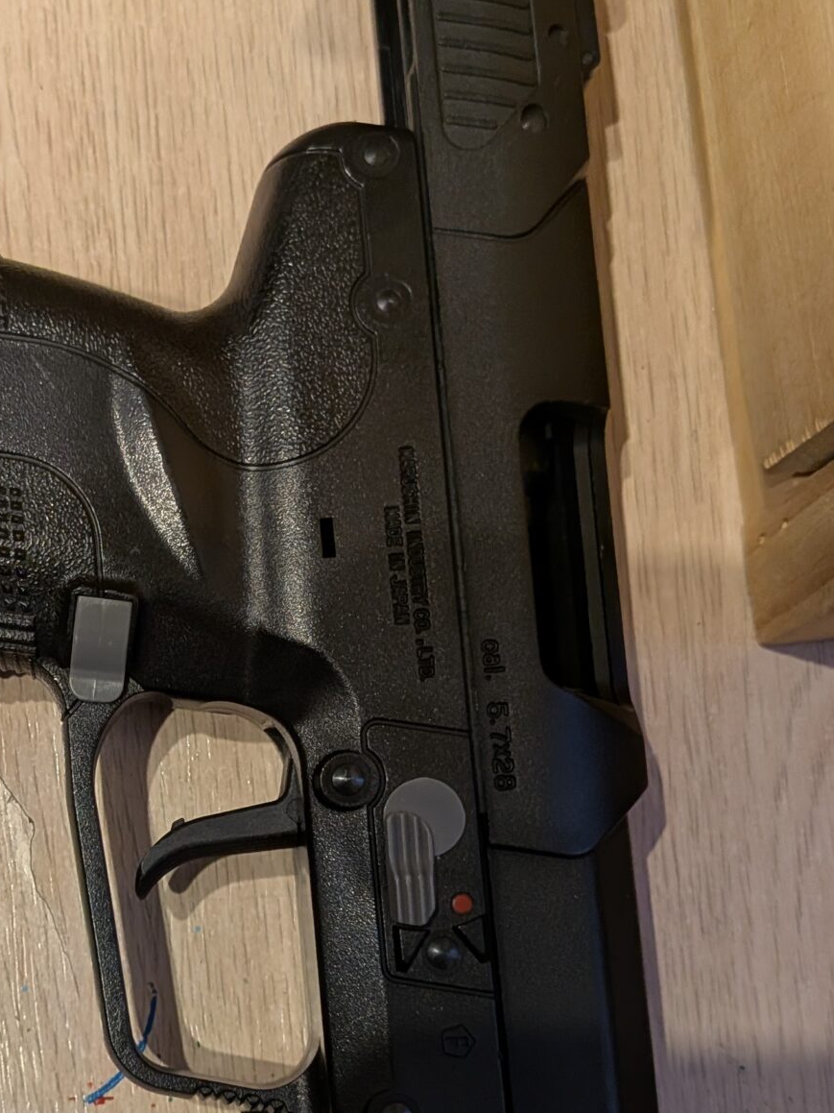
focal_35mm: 53
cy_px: 841
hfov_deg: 26.5
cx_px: 67
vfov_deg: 35.3
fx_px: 1703
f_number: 1.7
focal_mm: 4.53
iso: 36
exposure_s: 1/50
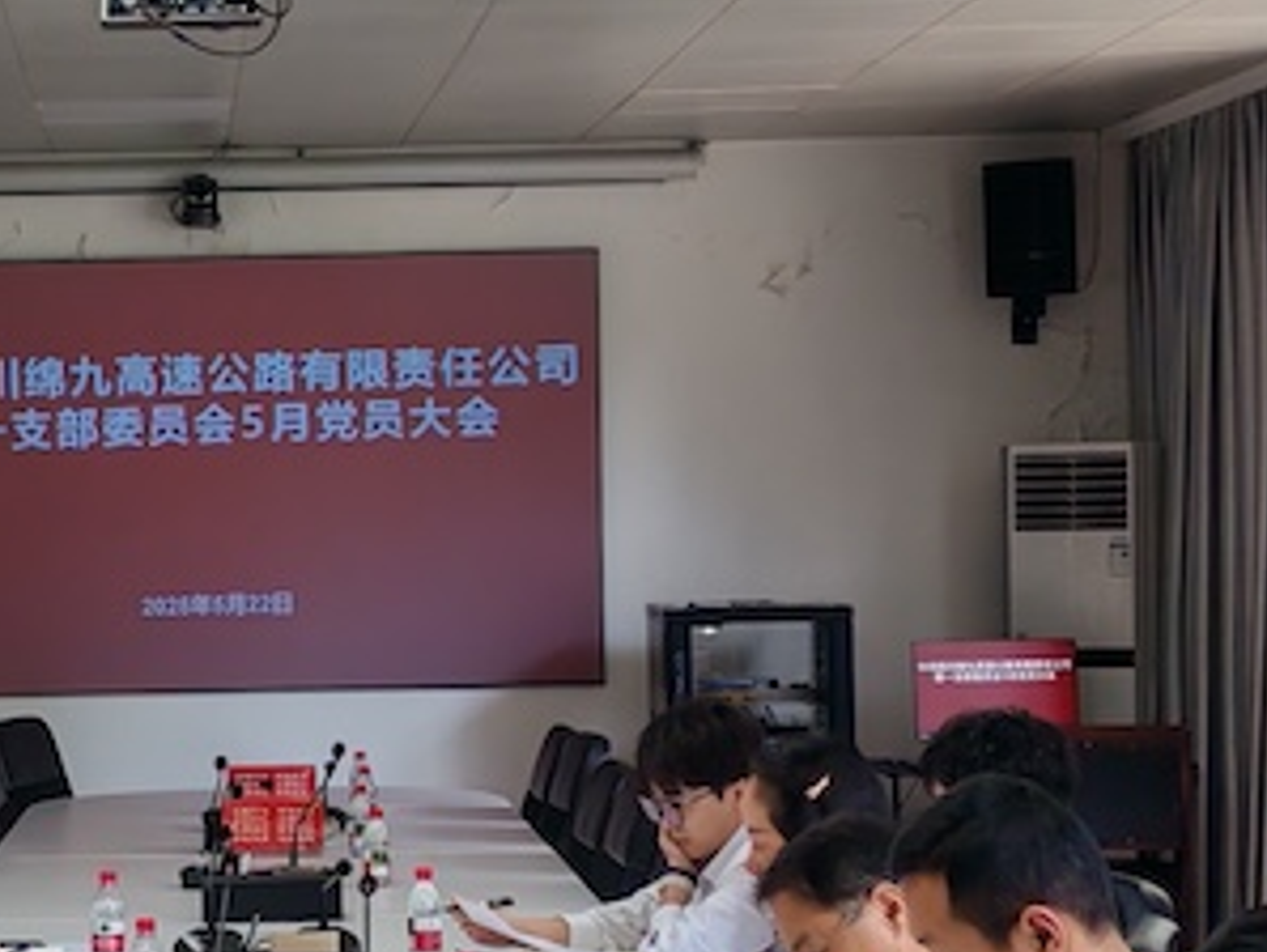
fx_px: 3590
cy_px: 576
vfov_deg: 15.1
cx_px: 140
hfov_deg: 19.7
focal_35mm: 98
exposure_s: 1/130
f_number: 1.95
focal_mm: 5.52
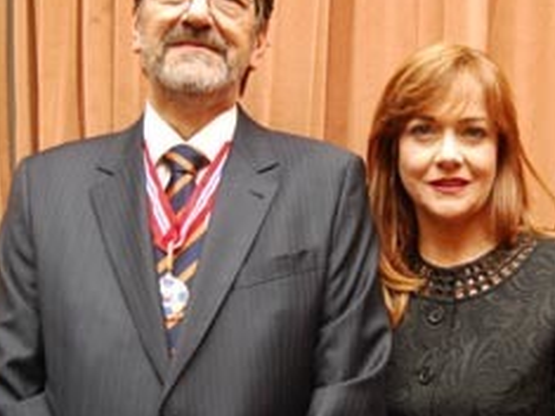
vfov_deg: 24.8
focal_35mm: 59
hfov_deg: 32.6
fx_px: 945
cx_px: 328
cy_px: 173
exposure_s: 1/80
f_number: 4
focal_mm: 24
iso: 800
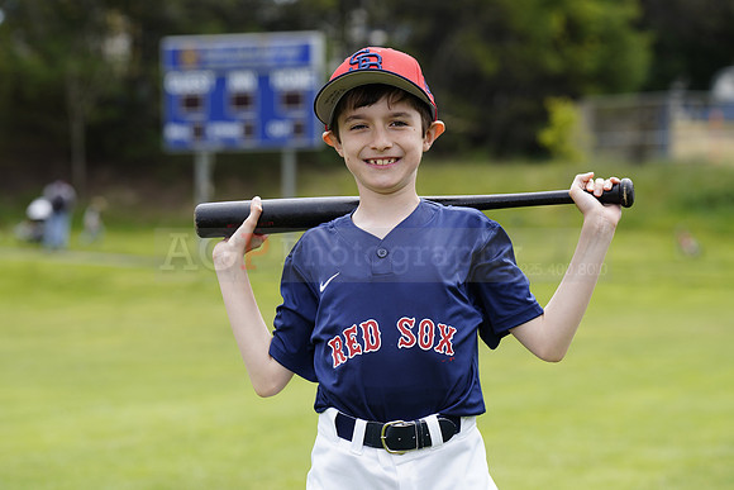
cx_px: 367
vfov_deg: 8.7
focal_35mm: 158
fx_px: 3222
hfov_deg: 13.0
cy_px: 245
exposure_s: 1/250
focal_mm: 158
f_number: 6.3
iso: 100
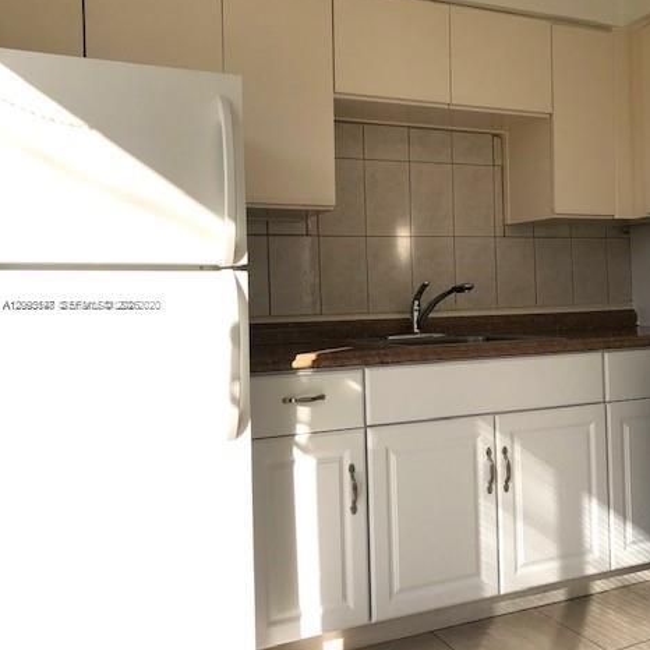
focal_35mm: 34
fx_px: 722
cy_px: 304
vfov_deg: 48.4
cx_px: 333
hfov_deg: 48.4
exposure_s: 1/2315
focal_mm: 3.99
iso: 20
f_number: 1.8
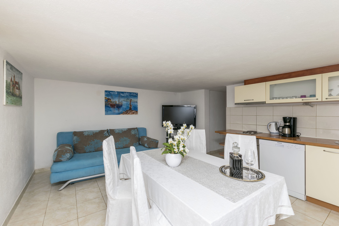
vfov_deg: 77.3
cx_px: 170
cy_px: 113
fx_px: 141
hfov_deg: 100.4
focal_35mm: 15
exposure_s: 1/160
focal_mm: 10
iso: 100
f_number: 8
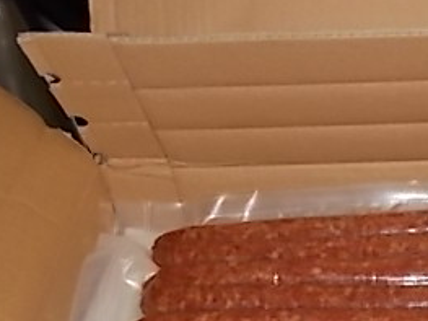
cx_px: 448
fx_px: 902
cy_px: 360
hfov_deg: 25.1
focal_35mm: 73
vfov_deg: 19.3
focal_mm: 5.3
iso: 200
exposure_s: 1/25
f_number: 3.4
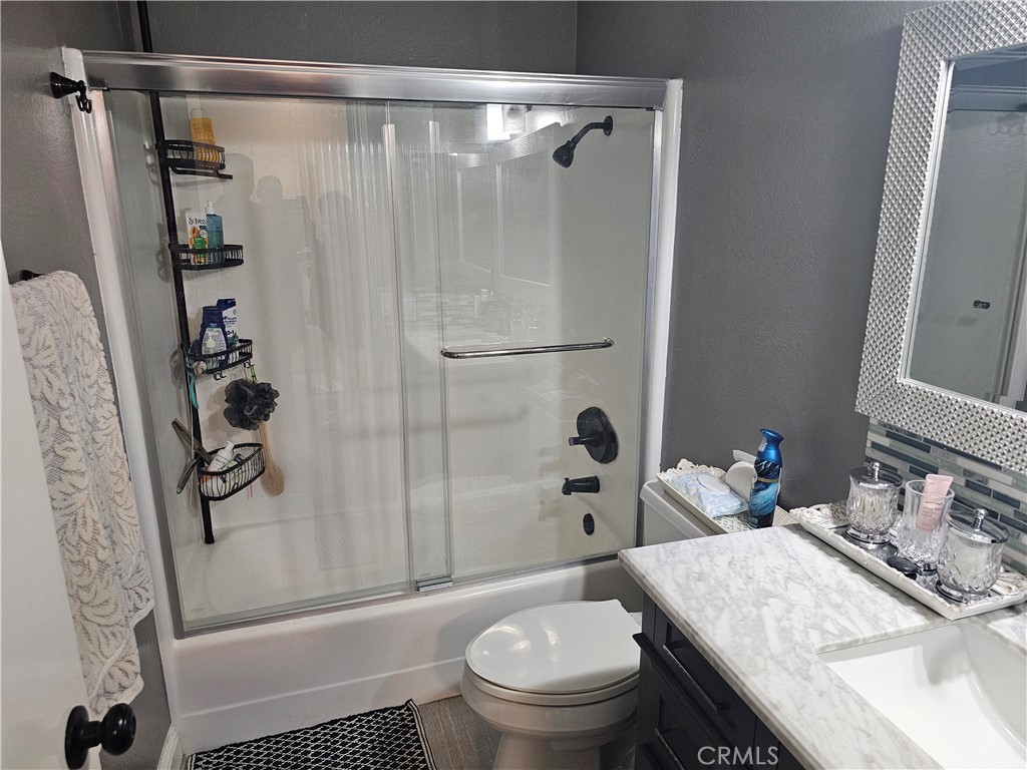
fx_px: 682
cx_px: 514
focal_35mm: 23
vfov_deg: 58.9
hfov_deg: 73.9
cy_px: 385
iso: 500
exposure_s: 1/120
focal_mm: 6.3
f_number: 1.7
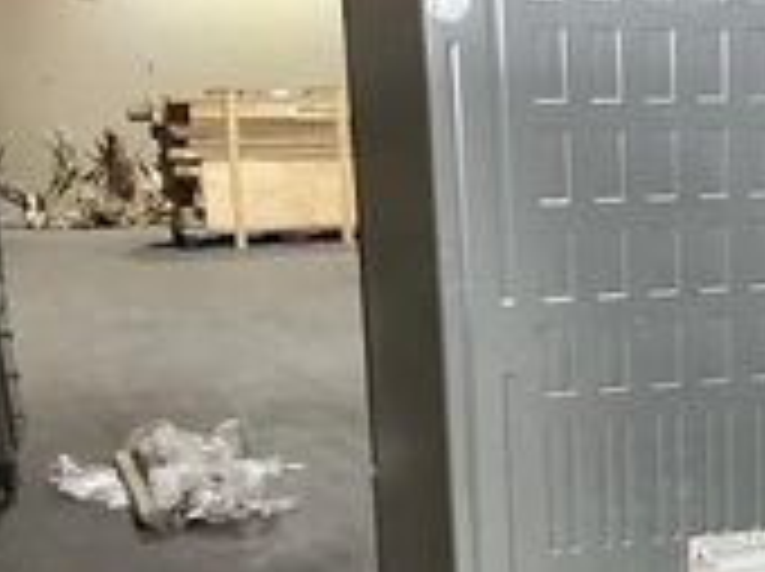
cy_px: 441
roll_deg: +0.1
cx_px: 742
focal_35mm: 73
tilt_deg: -10.9
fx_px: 1611
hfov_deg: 25.5
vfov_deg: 19.9
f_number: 2.4
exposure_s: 1/40
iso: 400
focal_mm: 3.3
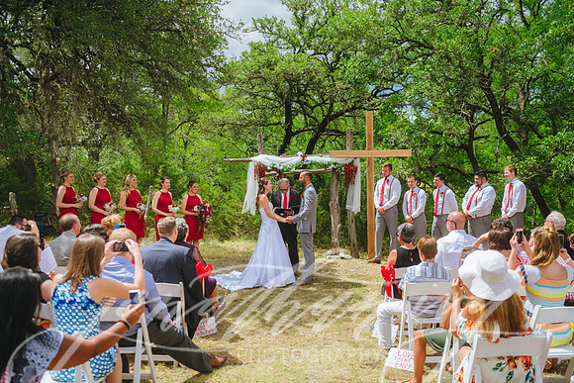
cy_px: 192
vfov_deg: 35.1
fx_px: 606
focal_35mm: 38
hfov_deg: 50.7
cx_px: 287
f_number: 2.8
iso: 160
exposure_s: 1/1600
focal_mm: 38
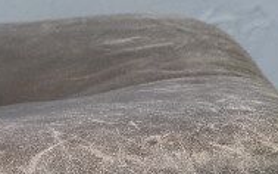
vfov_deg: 5.0
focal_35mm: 254
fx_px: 1924
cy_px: 423
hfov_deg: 8.1
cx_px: -107
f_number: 4
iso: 2000
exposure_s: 1/38
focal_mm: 24.7
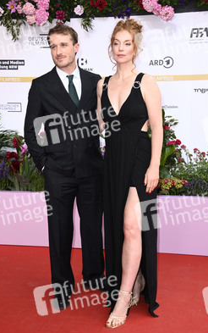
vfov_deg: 35.1
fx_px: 525
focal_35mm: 58
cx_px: 101
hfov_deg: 22.4
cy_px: 169
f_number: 5.6
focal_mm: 56
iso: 640
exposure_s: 1/250
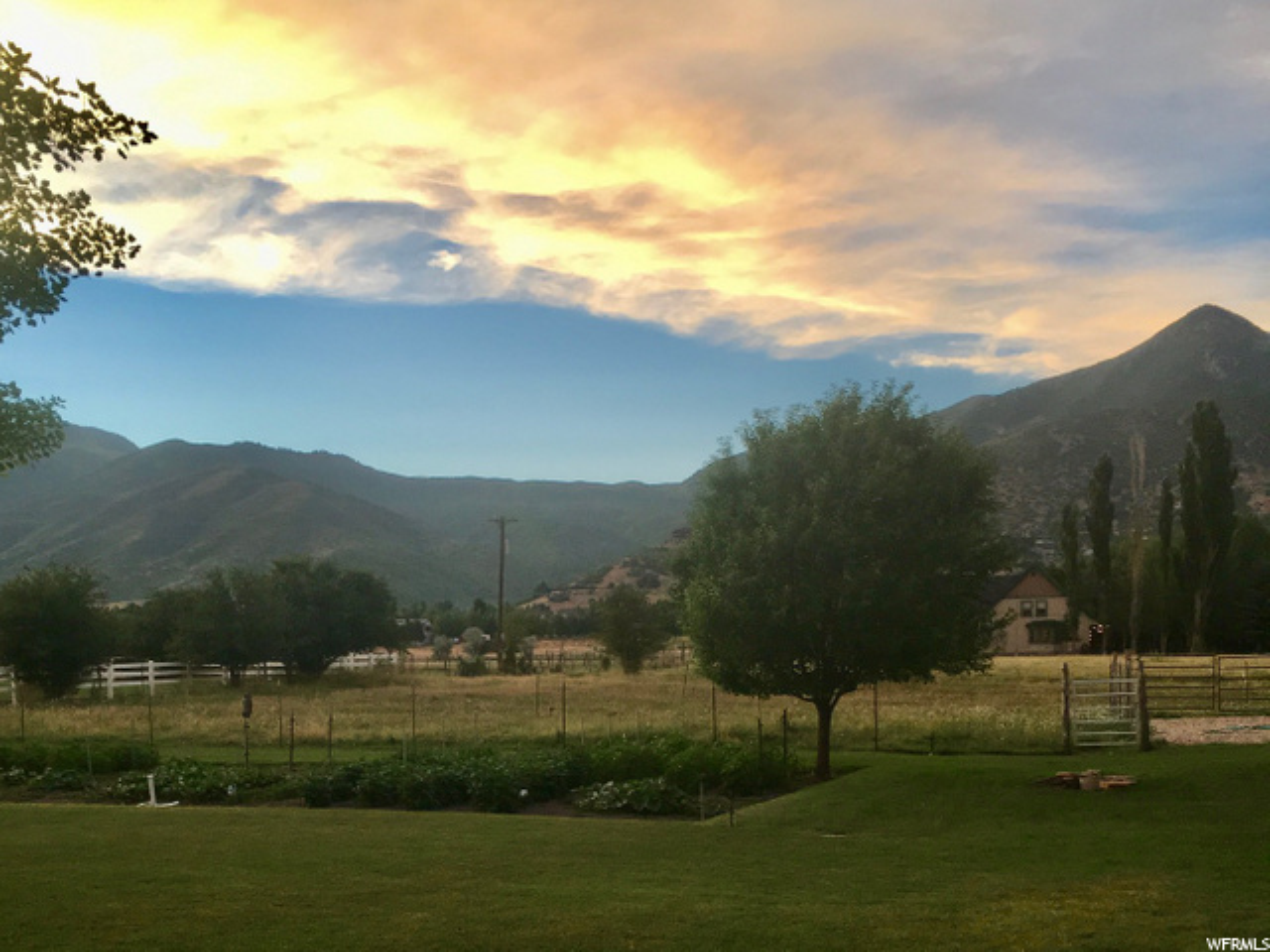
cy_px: 476
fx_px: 1064
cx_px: 635
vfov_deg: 48.2
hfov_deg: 61.7
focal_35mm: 29
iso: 32
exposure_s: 1/120
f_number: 2.2
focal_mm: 4.15
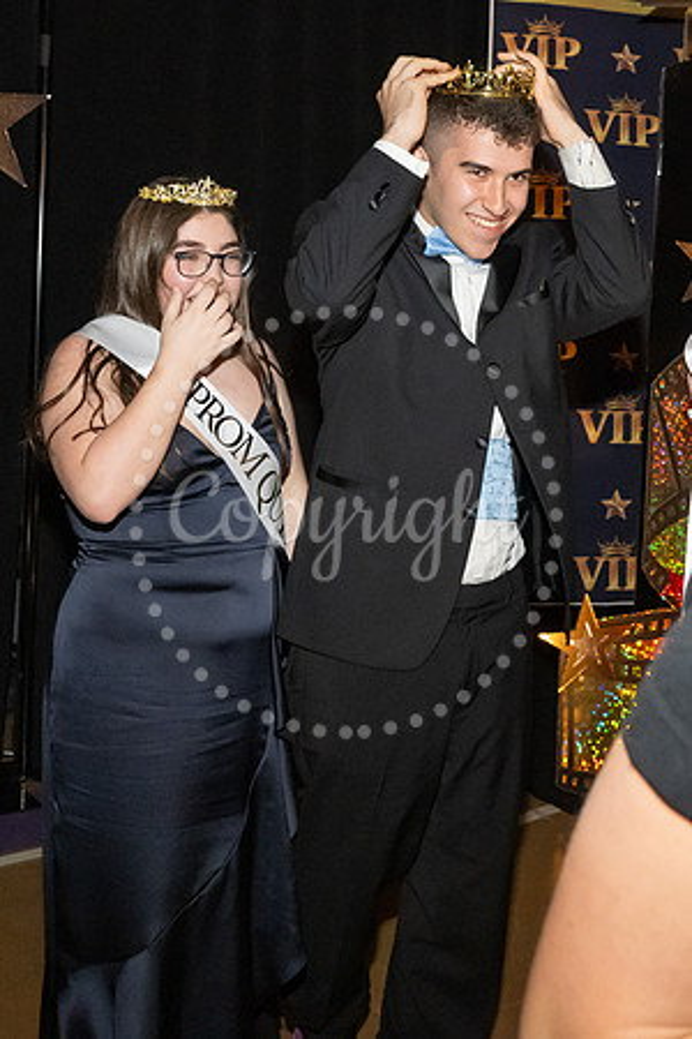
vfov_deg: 40.7
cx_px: 499
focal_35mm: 48
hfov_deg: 27.9
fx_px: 1379
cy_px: 349
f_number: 5.6
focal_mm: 24
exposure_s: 1/125
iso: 6400
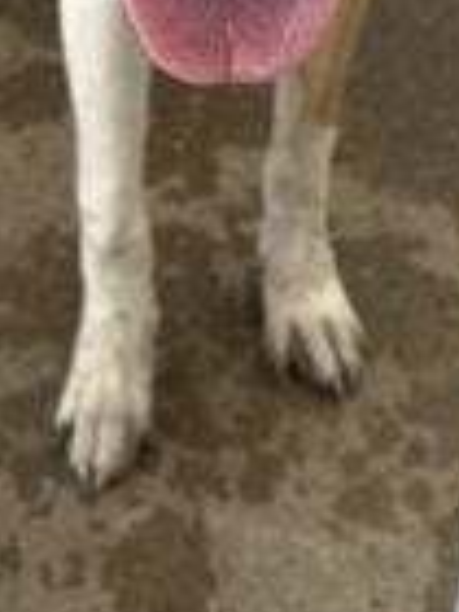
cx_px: 299
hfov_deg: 18.9
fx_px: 1379
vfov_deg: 23.9
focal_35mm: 78
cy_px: -9
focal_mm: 5.7
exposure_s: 1/121
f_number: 1.5
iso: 50
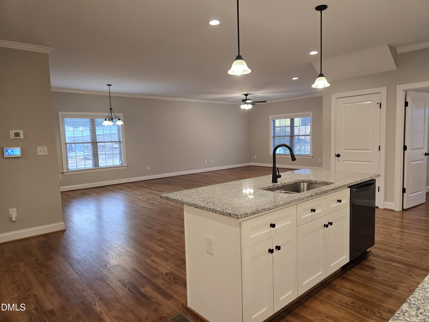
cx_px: 214
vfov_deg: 58.9
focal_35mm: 23
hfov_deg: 73.9
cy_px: 161
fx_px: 285
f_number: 1.7
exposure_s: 1/120
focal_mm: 6.3
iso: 160
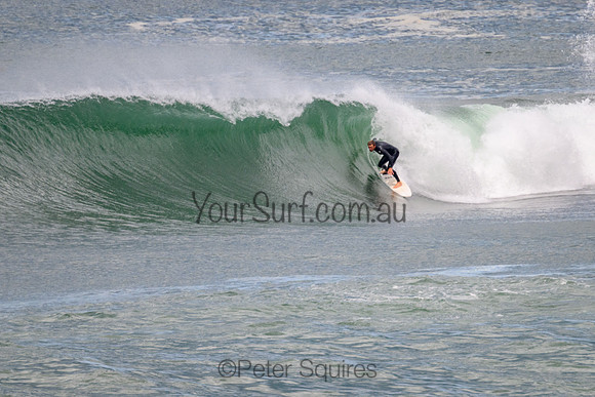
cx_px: 296
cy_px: 213
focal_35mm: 1101
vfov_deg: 1.3
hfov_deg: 1.9
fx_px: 18195
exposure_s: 1/2000
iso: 1100
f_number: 11
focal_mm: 800
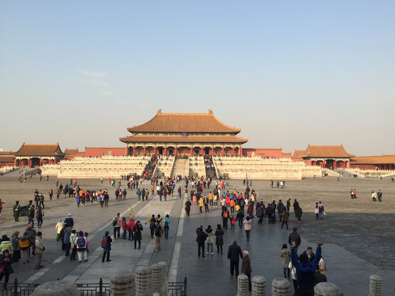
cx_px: 198
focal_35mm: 29
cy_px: 148
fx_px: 331
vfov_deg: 48.2
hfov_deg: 61.7
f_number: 2.2
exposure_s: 1/1199
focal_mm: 4.15
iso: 32
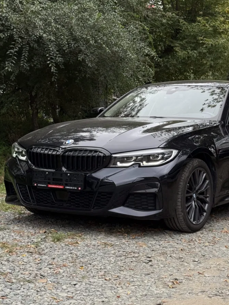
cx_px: 159
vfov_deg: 28.2
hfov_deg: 21.2
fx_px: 608
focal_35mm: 69
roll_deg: +0.3
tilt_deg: -1.2
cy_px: 158
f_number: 1.78
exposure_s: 1/1013
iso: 64
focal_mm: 6.76
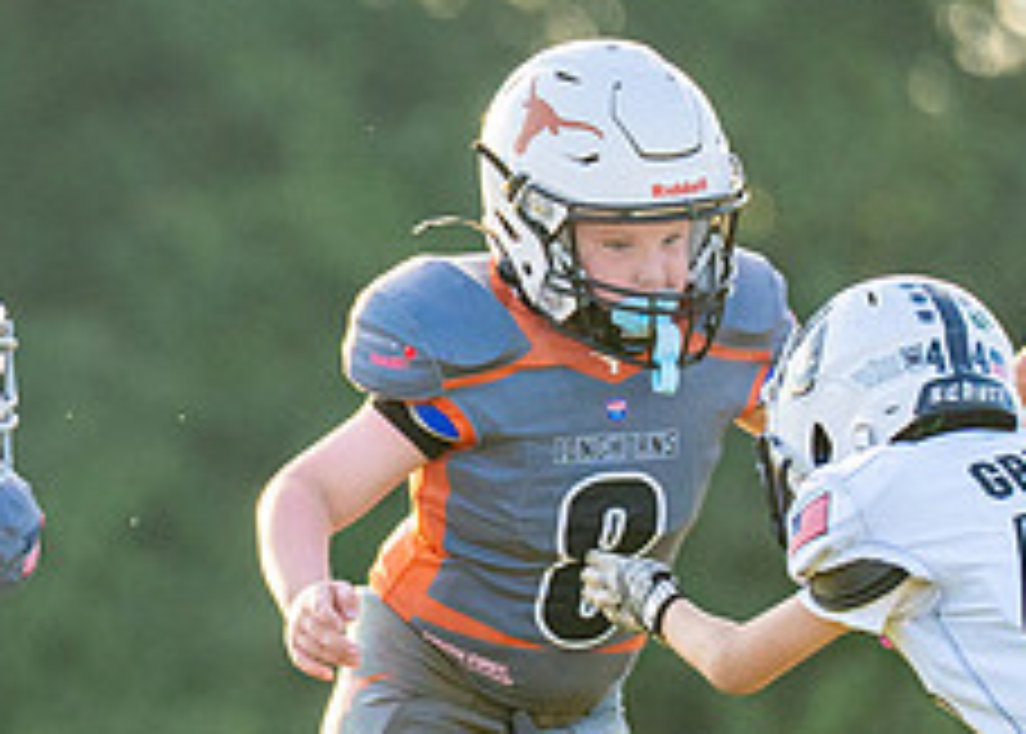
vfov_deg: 1.6
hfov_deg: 2.3
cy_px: 618
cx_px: -199
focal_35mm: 876
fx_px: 25534
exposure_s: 1/2500
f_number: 2.8
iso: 500
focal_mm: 200
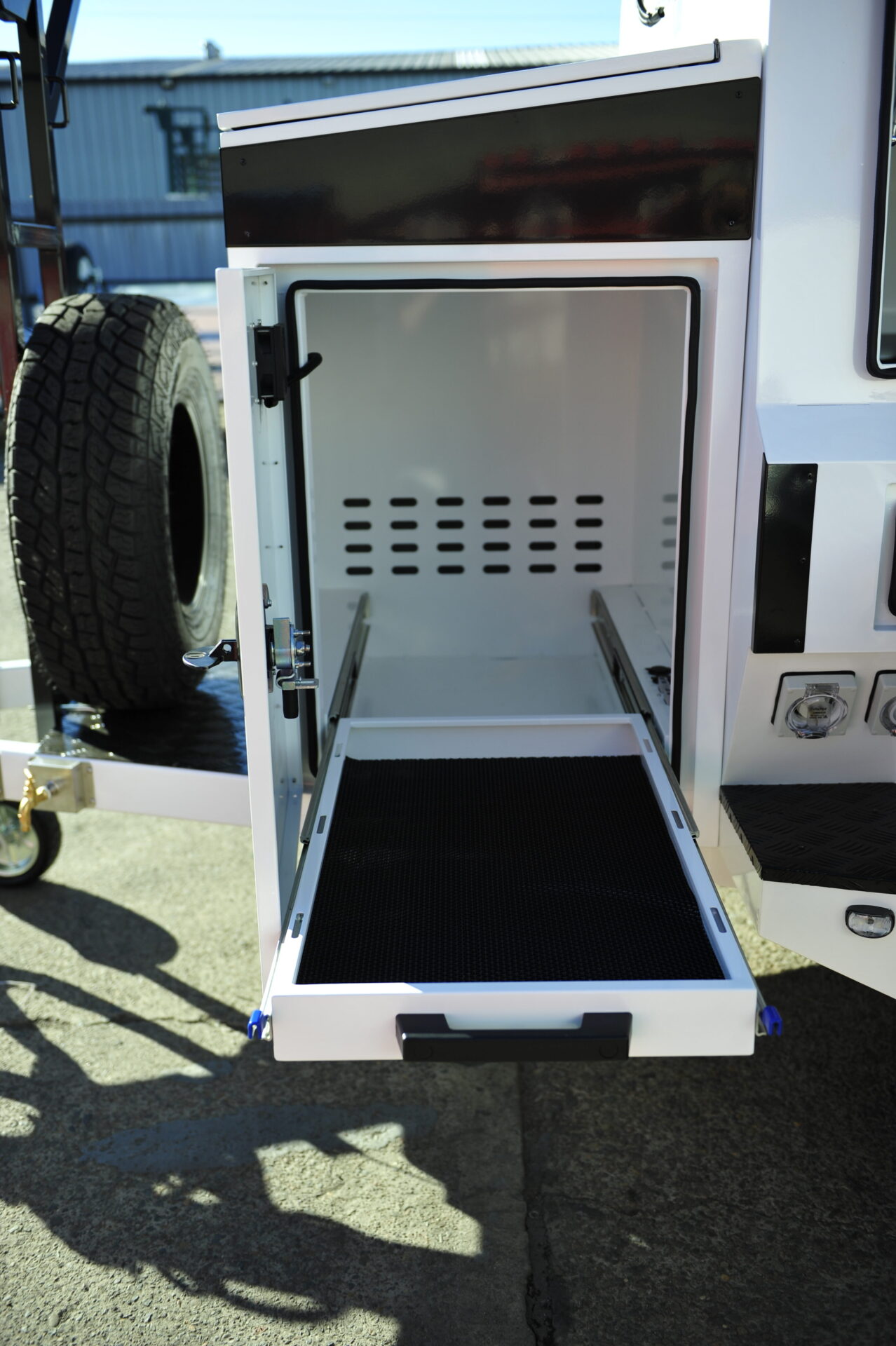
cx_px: 448
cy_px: 673
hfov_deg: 37.8
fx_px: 1308
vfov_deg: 54.5
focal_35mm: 35
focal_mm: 35
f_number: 2.8
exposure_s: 1/1250
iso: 200
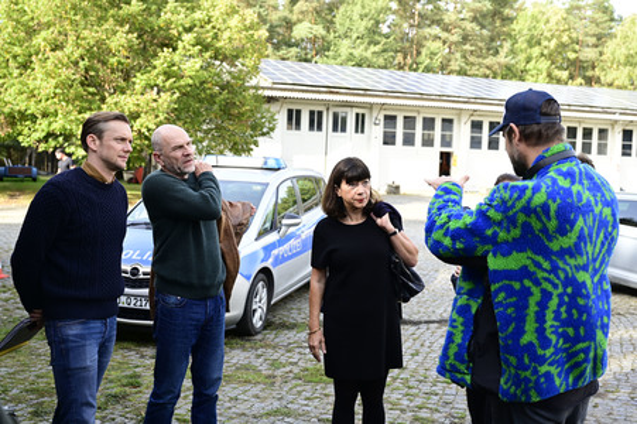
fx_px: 654
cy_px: 212
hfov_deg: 51.9
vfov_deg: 35.9
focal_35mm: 37
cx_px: 318
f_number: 4
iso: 160
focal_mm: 37
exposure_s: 1/200
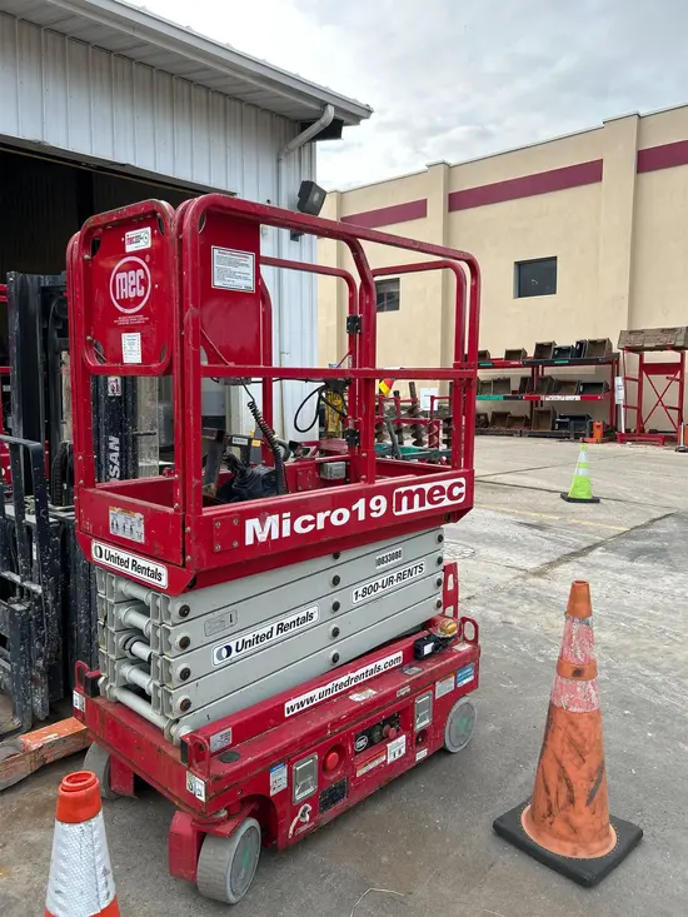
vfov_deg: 67.3
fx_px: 689
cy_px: 458
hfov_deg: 53.1
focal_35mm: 26
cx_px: 344
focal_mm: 5.7
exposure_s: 1/917
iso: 50
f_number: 1.5
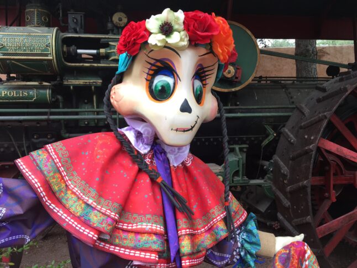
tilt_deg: +0.5
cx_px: 178
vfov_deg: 48.3
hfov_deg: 61.6
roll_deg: +0.1
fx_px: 299
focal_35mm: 29
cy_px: 134
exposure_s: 1/100
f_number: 2.2
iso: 40
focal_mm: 4.15
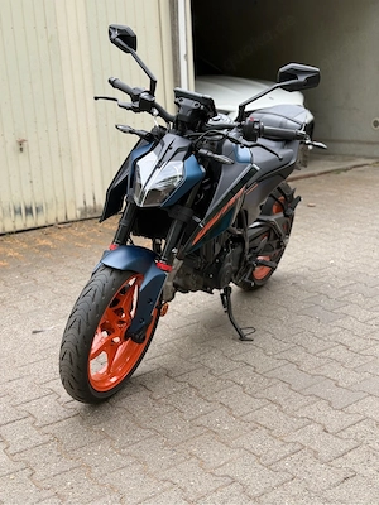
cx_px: 190
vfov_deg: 39.7
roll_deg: +2.8
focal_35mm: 48
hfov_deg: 30.3
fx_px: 701
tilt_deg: -13.5
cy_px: 252
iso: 80
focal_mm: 6.76
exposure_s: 1/837
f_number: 1.78
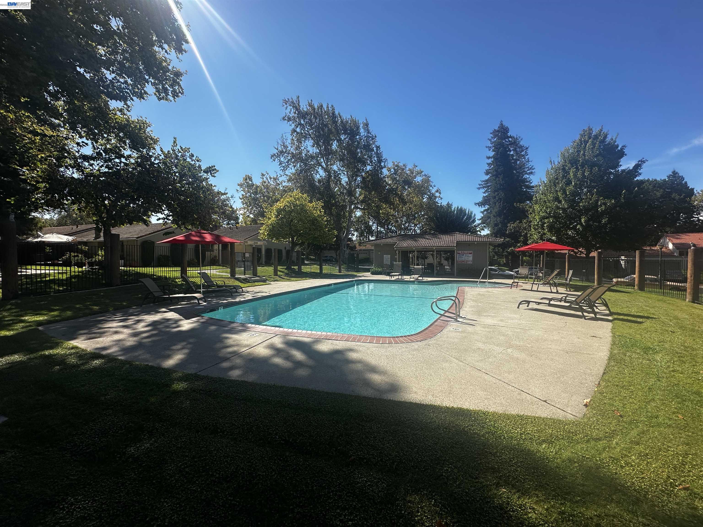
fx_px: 284
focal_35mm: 14
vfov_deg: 85.7
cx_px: 352
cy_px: 264
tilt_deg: -1.2
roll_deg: -0.4
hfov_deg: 102.1
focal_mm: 2.22
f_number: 2.2
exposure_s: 1/1575
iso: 50
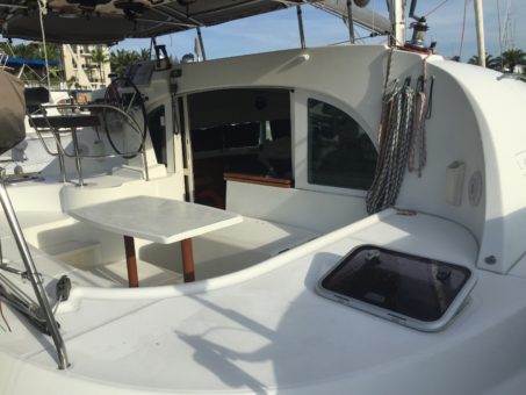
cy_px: 198
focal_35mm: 29
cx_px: 263
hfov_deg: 61.6
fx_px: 441
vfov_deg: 48.2
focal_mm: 4.15
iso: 32
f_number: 2.2
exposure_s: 1/2825
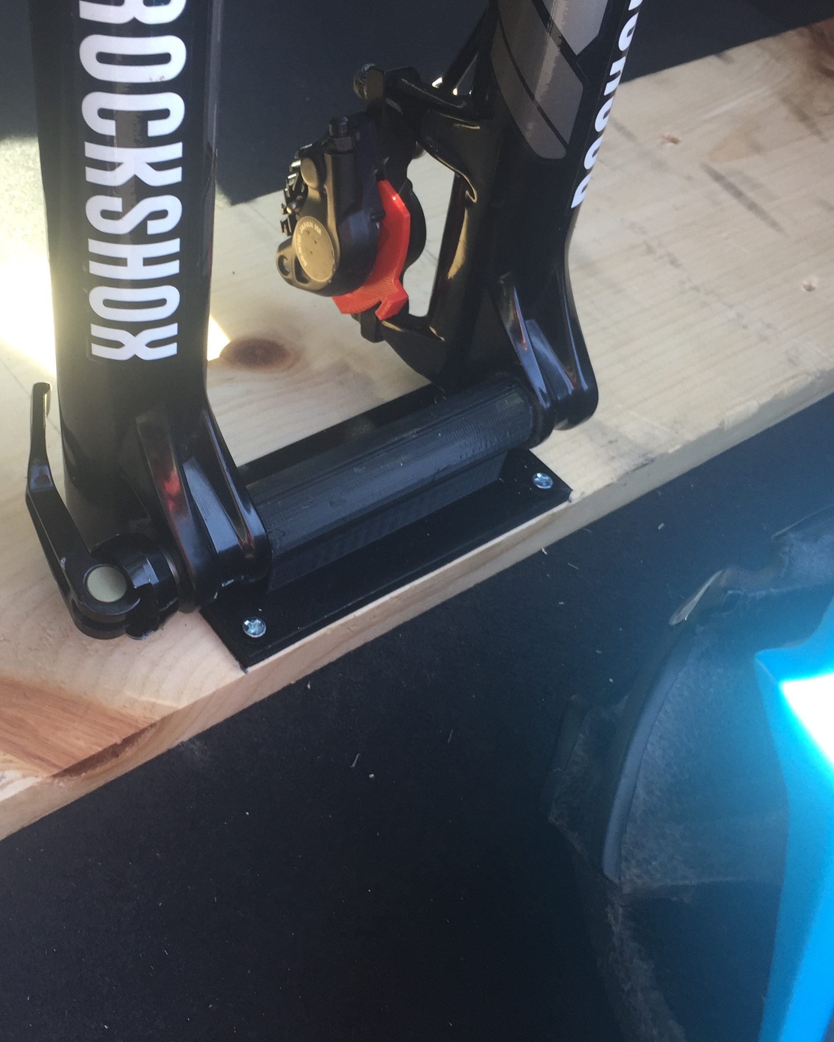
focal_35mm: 38
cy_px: 524
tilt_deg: -45.9
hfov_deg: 38.6
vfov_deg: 47.9
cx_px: 265
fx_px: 1172
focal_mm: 4.15
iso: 32
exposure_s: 1/60
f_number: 2.2
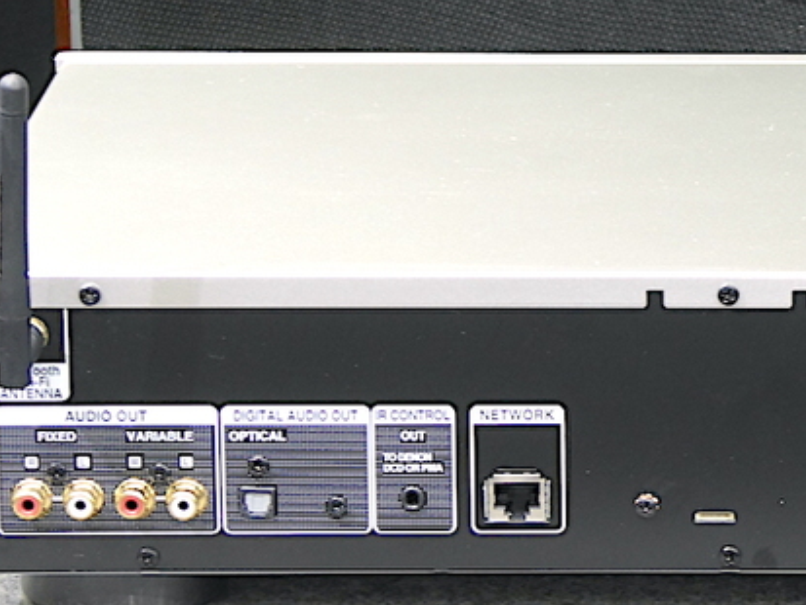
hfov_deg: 7.4
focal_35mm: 267
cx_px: 724
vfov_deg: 5.6
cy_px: 232
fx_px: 6219
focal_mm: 20.6
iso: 100
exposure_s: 1/1.3
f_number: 5.1
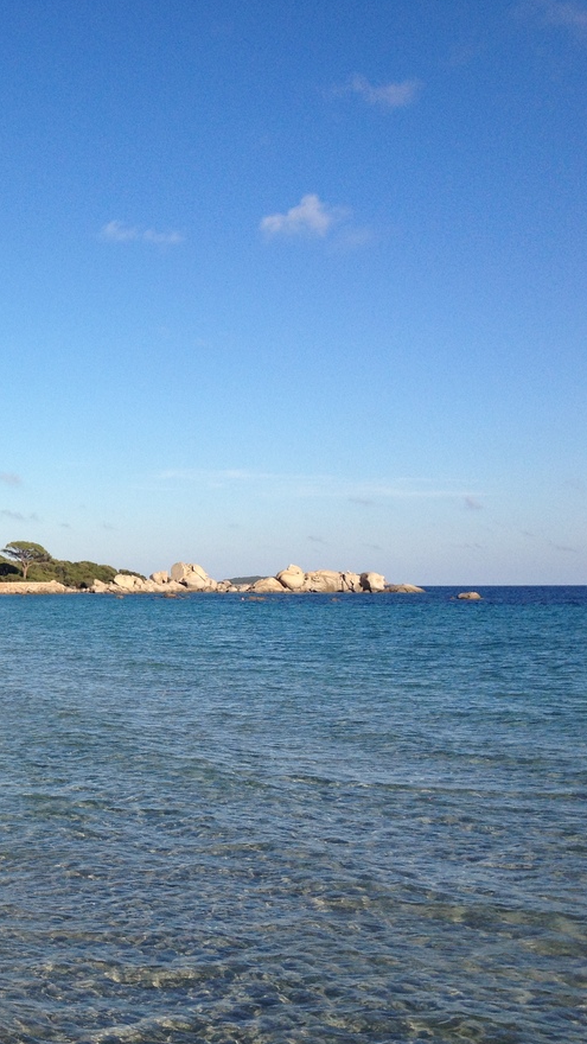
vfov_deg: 39.9
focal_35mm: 52
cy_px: 518
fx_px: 1439
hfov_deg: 21.7
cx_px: -71
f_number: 2.4
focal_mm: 4.28
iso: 64
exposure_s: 1/2123
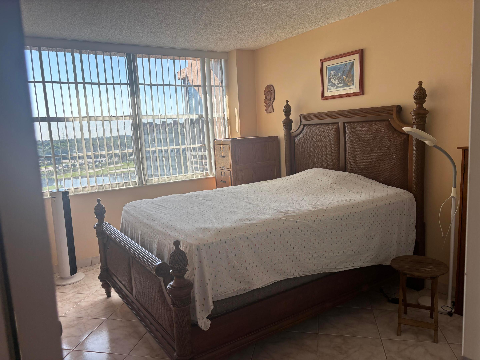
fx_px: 361
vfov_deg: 53.1
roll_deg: +2.6
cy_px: 180
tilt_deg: -6.6
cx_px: 240
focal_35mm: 26
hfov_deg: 67.3
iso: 50
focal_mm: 5.96
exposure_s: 1/626
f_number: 1.6
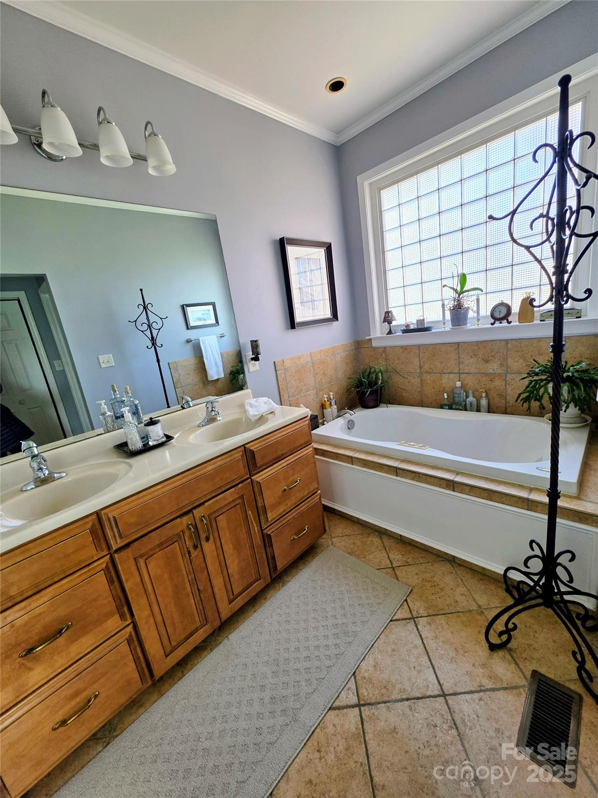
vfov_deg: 106.2
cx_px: 299
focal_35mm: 13
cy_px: 399
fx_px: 299
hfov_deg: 89.9
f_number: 1.9
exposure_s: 1/120
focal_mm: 2.2
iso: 80
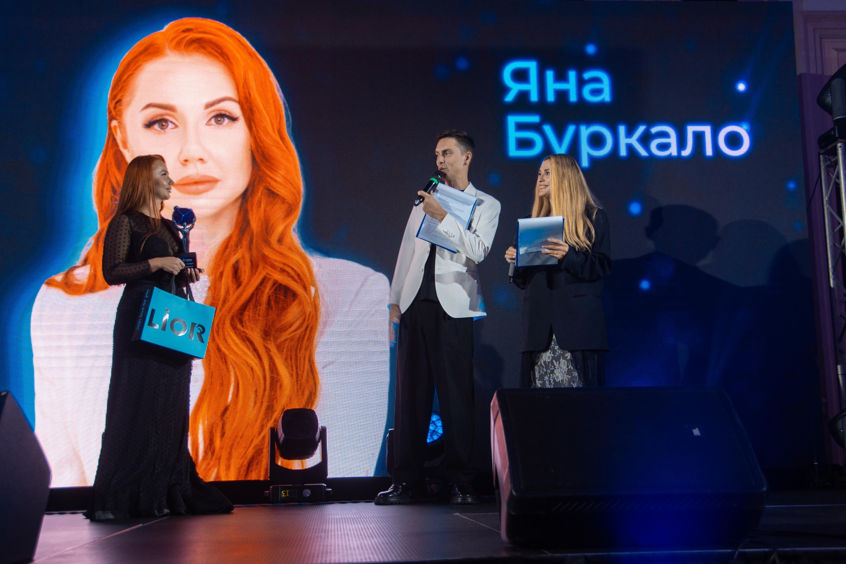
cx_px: 443
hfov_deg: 45.9
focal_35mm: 43
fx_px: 999
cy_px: 293
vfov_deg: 31.5
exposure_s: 1/125
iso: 280
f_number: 4.8
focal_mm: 27
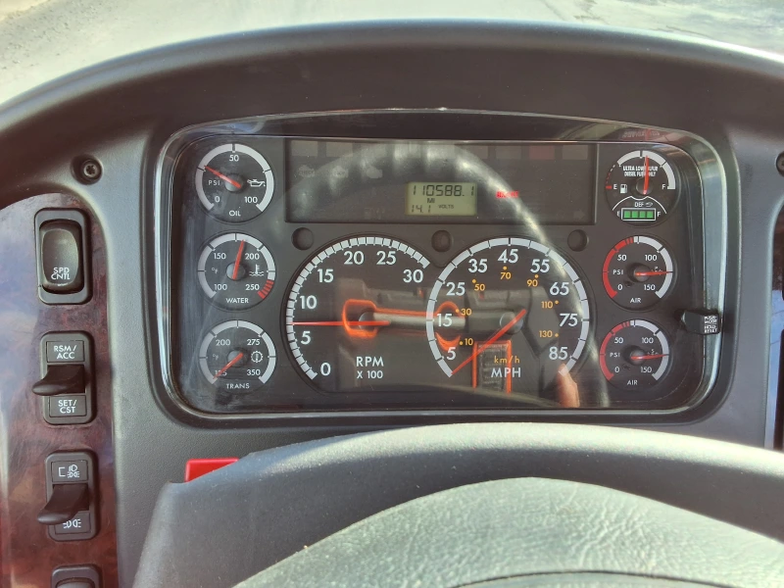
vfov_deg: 49.7
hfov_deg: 63.4
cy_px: 294
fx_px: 634
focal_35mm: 28
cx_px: 392
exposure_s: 1/120
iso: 40
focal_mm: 2.91
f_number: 1.9
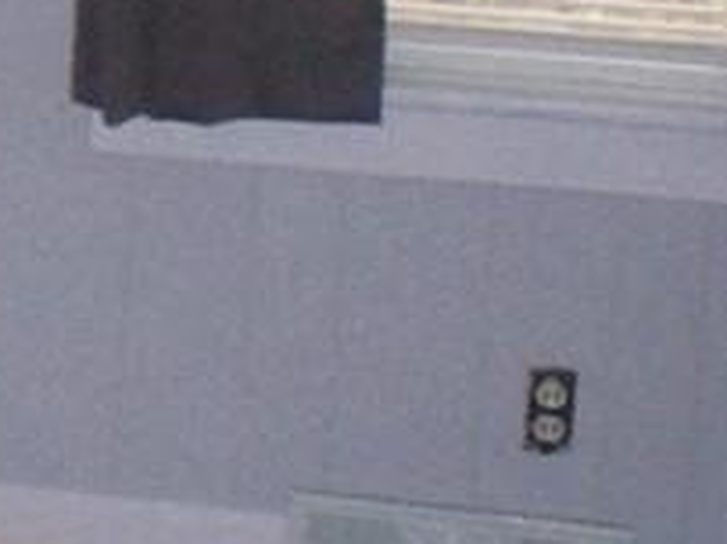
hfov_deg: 9.7
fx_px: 4030
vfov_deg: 7.6
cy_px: -340
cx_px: -680
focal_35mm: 192
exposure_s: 1/60
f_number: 3.5
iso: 320
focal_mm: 6.3
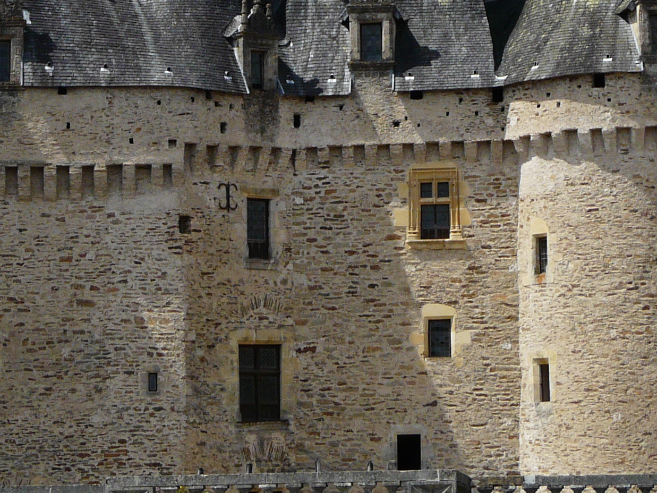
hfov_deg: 10.9
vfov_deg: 8.1
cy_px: -23
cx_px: 356
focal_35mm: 182
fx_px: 3455
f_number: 5.6
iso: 100
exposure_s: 1/400
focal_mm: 11.4
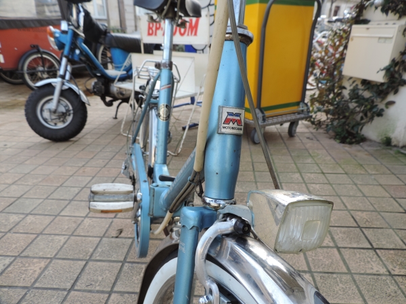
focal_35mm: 24
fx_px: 281
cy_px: 152
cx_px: 203
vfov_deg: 56.8
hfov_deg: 71.6
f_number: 3
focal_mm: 4.3
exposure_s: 1/125
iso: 80
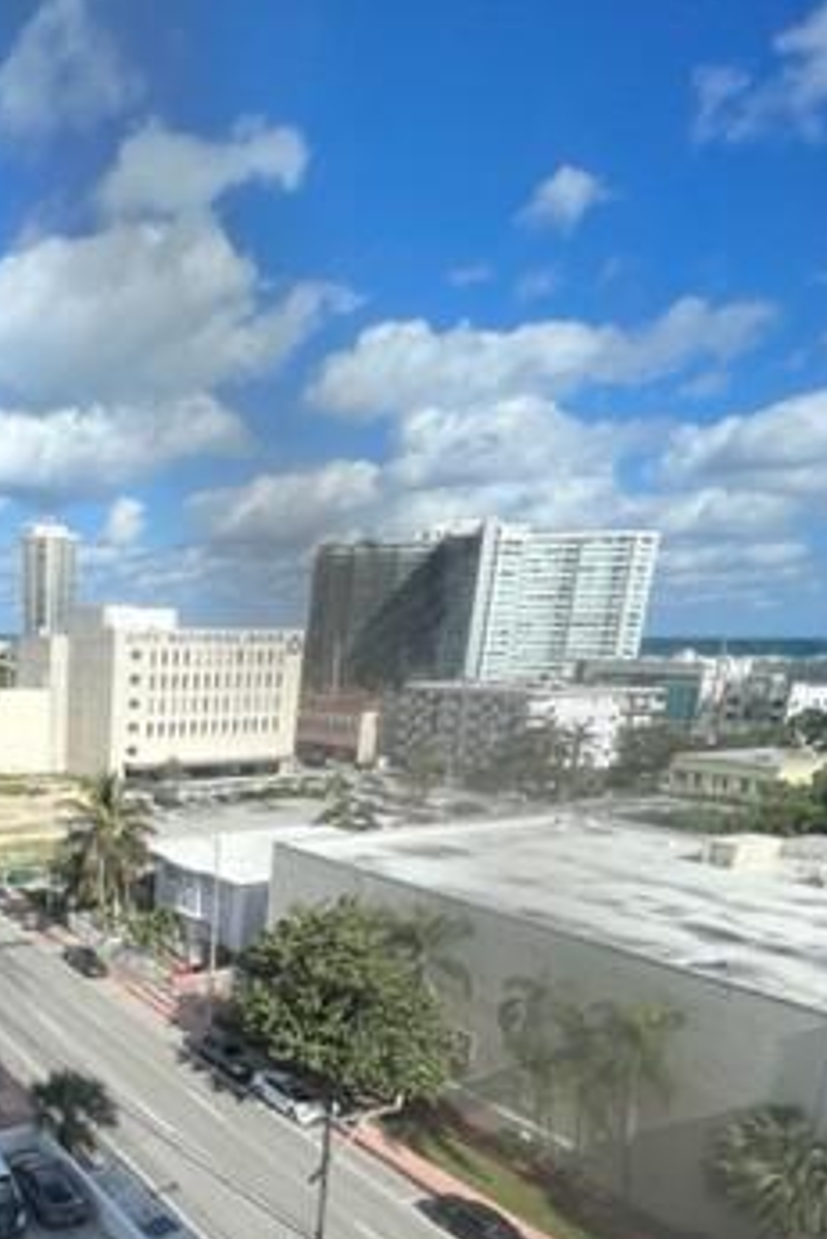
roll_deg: +0.5
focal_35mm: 25
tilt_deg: -15.4
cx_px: -18
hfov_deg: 43.3
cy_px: 888
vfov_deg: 68.1
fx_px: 861
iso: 32
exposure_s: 1/1815
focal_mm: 1.57
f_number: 1.8
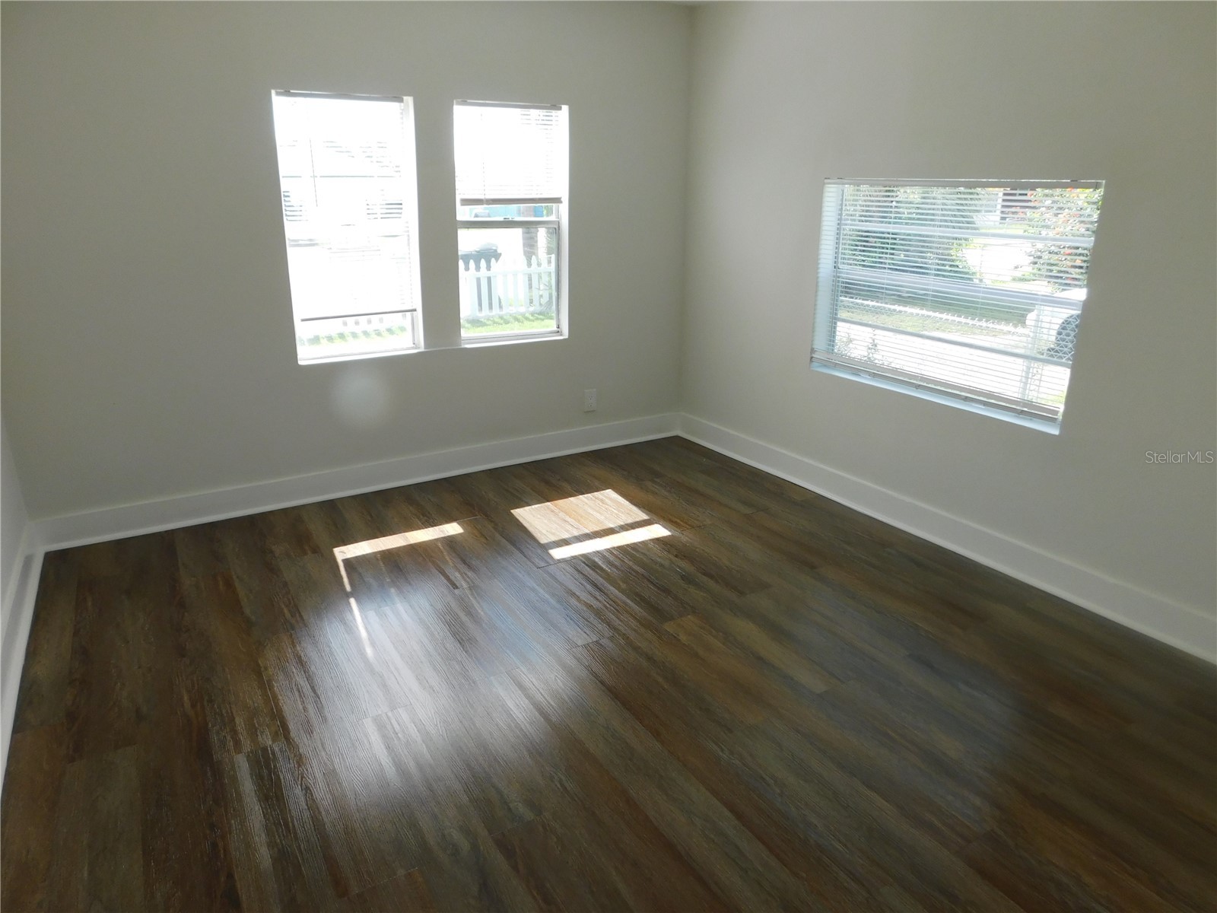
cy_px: 456
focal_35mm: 23
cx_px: 608
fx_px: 809
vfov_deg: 58.9
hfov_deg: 73.9
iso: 125
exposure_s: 1/200
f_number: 3
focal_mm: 4
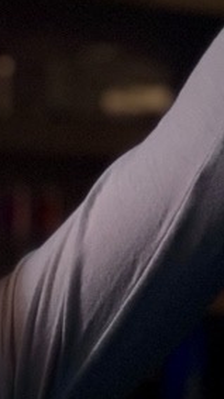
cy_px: 175
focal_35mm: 205
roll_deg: -2.0
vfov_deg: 10.5
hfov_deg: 5.9
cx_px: -113
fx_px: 2167
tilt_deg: +2.2
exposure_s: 1/100
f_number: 2
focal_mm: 6
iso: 100
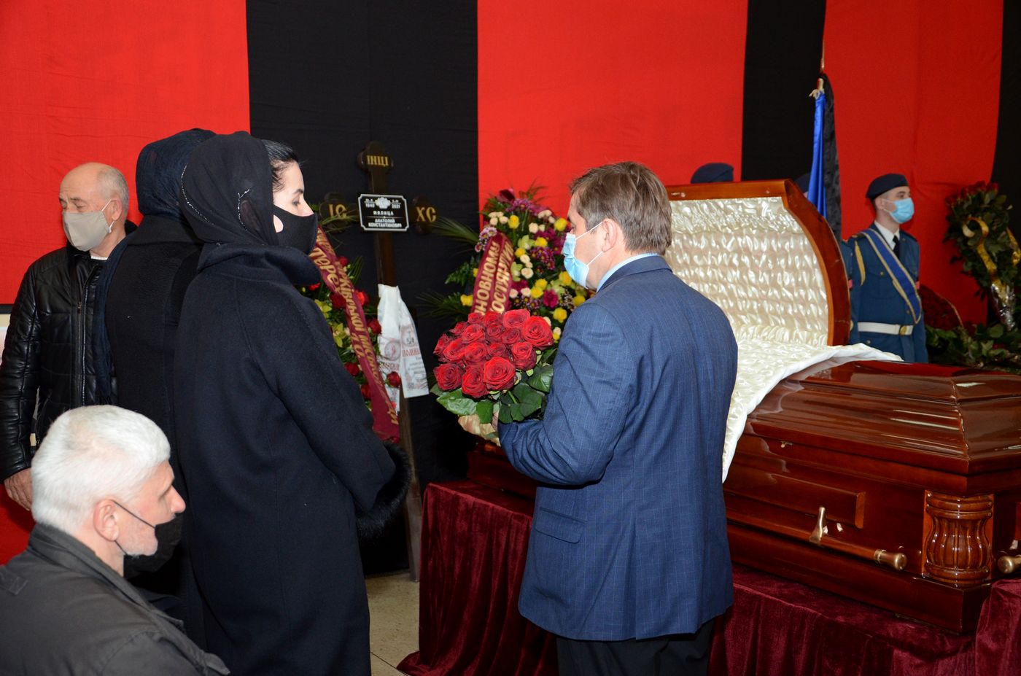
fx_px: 1189
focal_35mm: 42
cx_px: 510
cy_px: 338
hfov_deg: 46.5
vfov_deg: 31.8
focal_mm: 28
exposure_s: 1/250
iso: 1000
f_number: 4
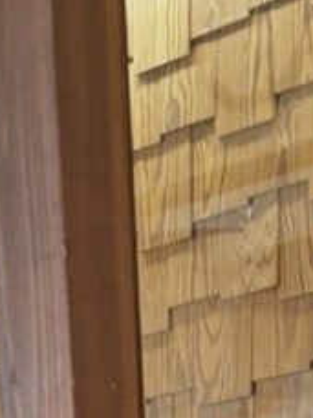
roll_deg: +8.8
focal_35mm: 145
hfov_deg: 9.3
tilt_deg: -23.2
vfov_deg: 10.1
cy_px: 1260
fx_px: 1748
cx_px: -384
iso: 125
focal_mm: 6.76
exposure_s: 1/121
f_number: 1.78
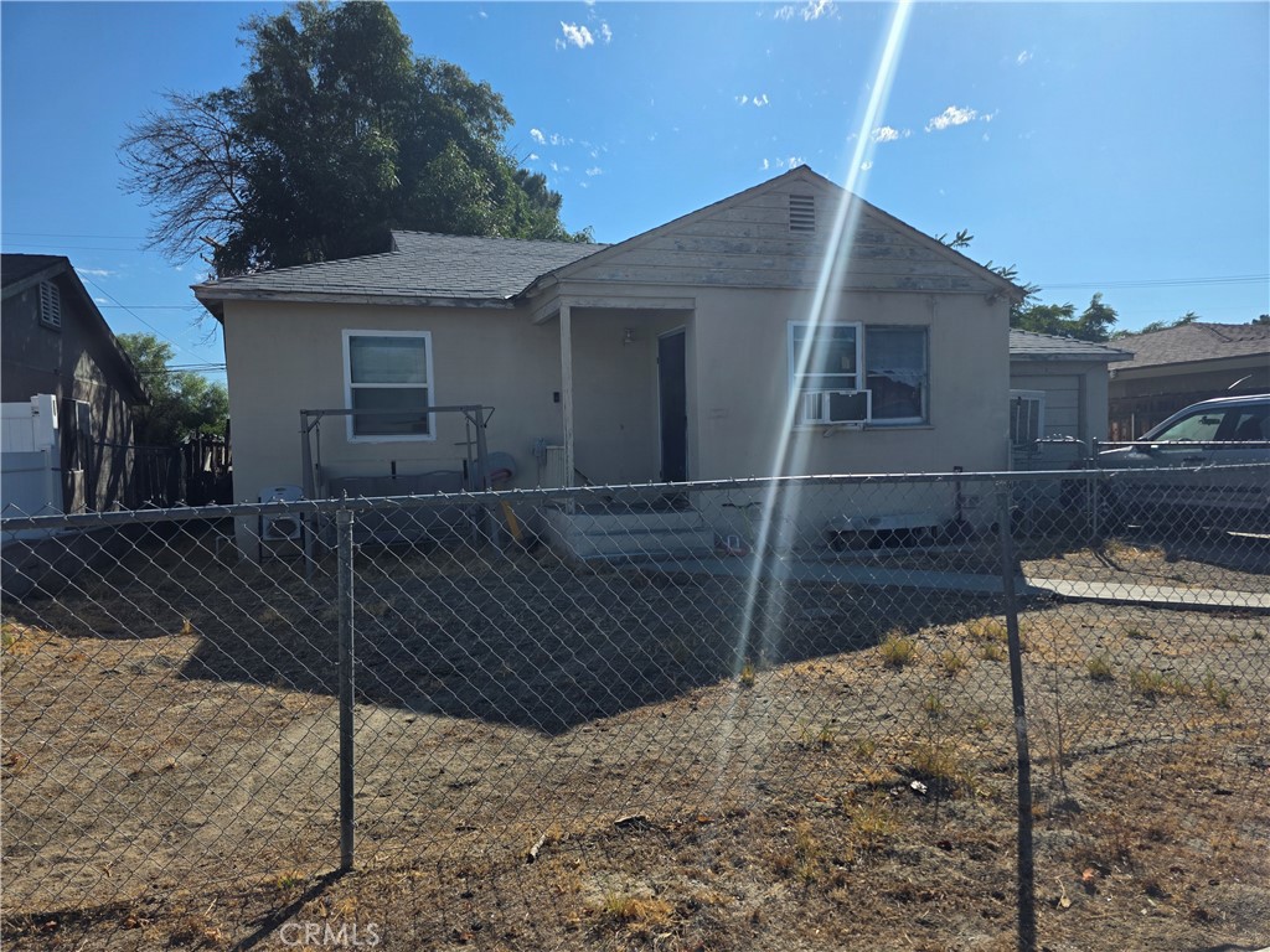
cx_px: 635
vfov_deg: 58.9
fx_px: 844
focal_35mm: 23
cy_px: 476
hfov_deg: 73.9
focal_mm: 6.3
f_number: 1.7
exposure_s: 1/7061
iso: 80
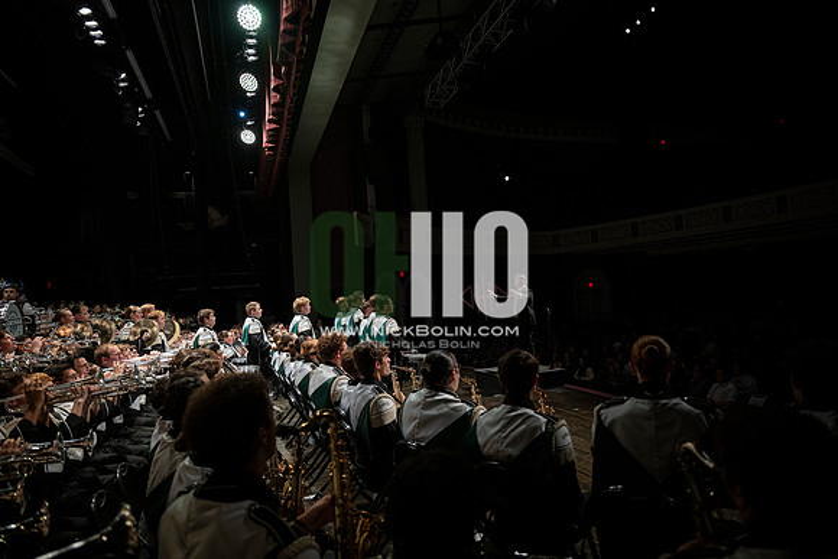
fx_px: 559
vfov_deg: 53.2
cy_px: 280
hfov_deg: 73.7
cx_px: 419
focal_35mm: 24
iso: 1250
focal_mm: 24
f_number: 2.8
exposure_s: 1/500
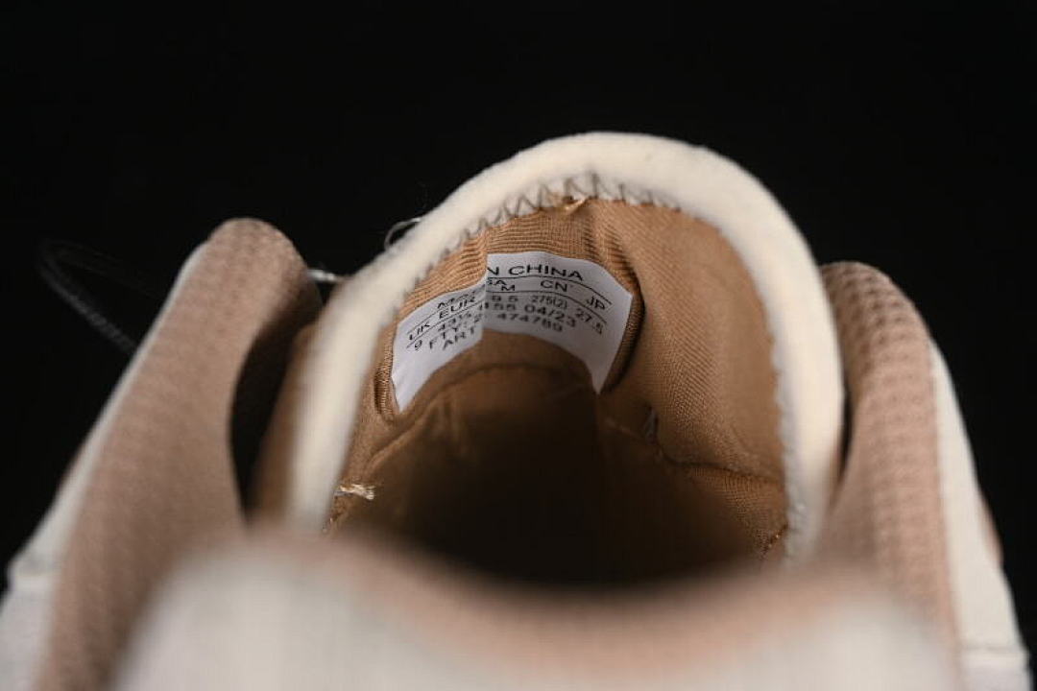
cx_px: 518
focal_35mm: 75
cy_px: 346
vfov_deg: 18.2
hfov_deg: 27.0
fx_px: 2160
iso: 160
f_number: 7.1
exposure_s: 1/80
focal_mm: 50
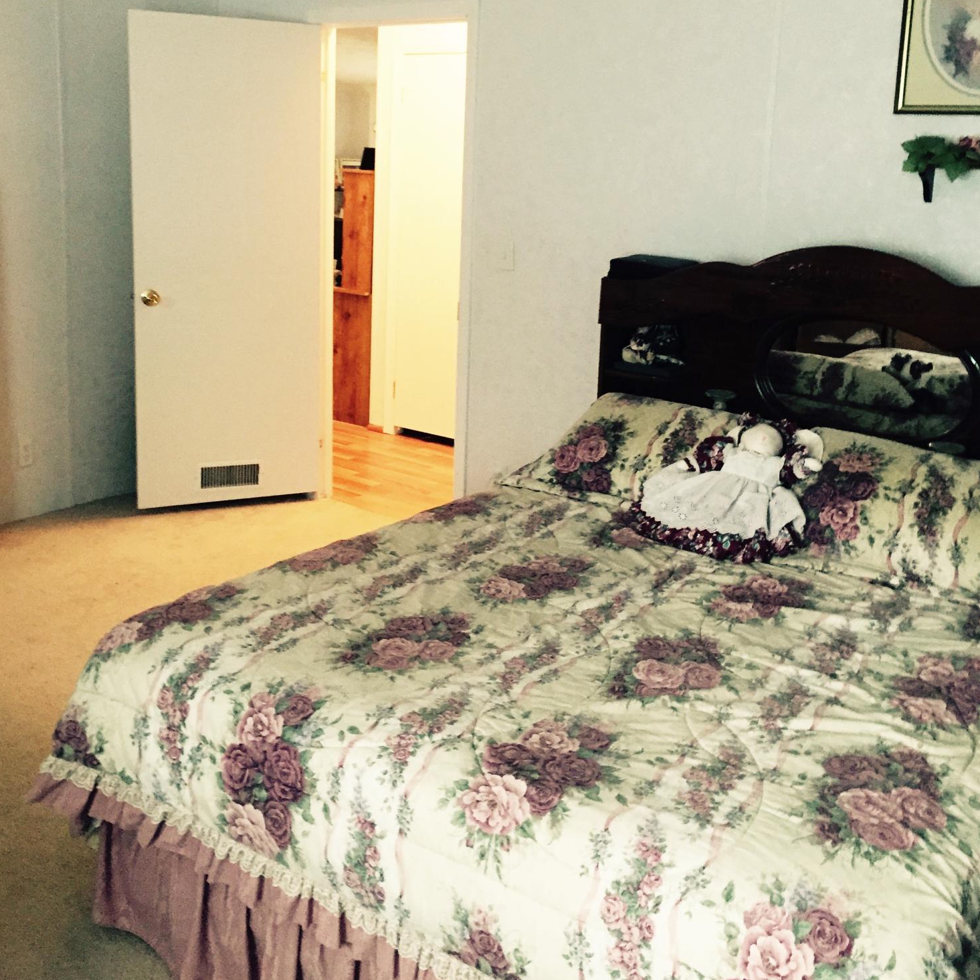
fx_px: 1121
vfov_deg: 46.6
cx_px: 488
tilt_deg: -7.6
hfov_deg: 47.2
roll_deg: -1.9
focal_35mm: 35
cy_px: 338
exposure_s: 1/24
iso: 250
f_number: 2.2
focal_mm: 4.15
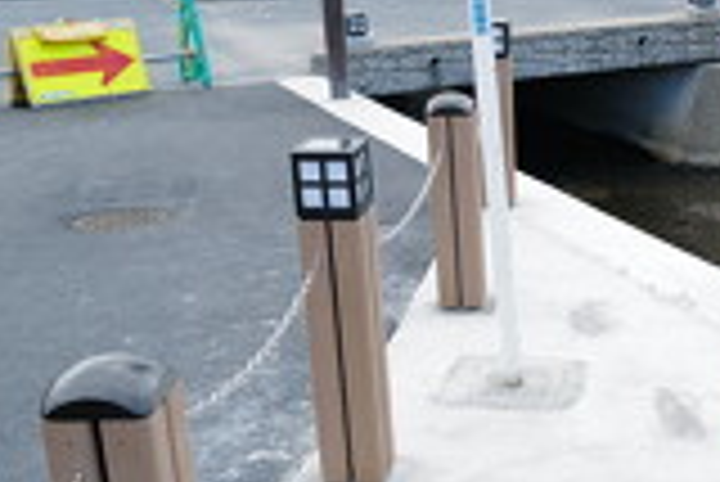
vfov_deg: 19.5
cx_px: 670
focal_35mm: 70
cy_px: 295
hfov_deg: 27.6
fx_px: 1401
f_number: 4
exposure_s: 1/200
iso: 100
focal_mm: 28
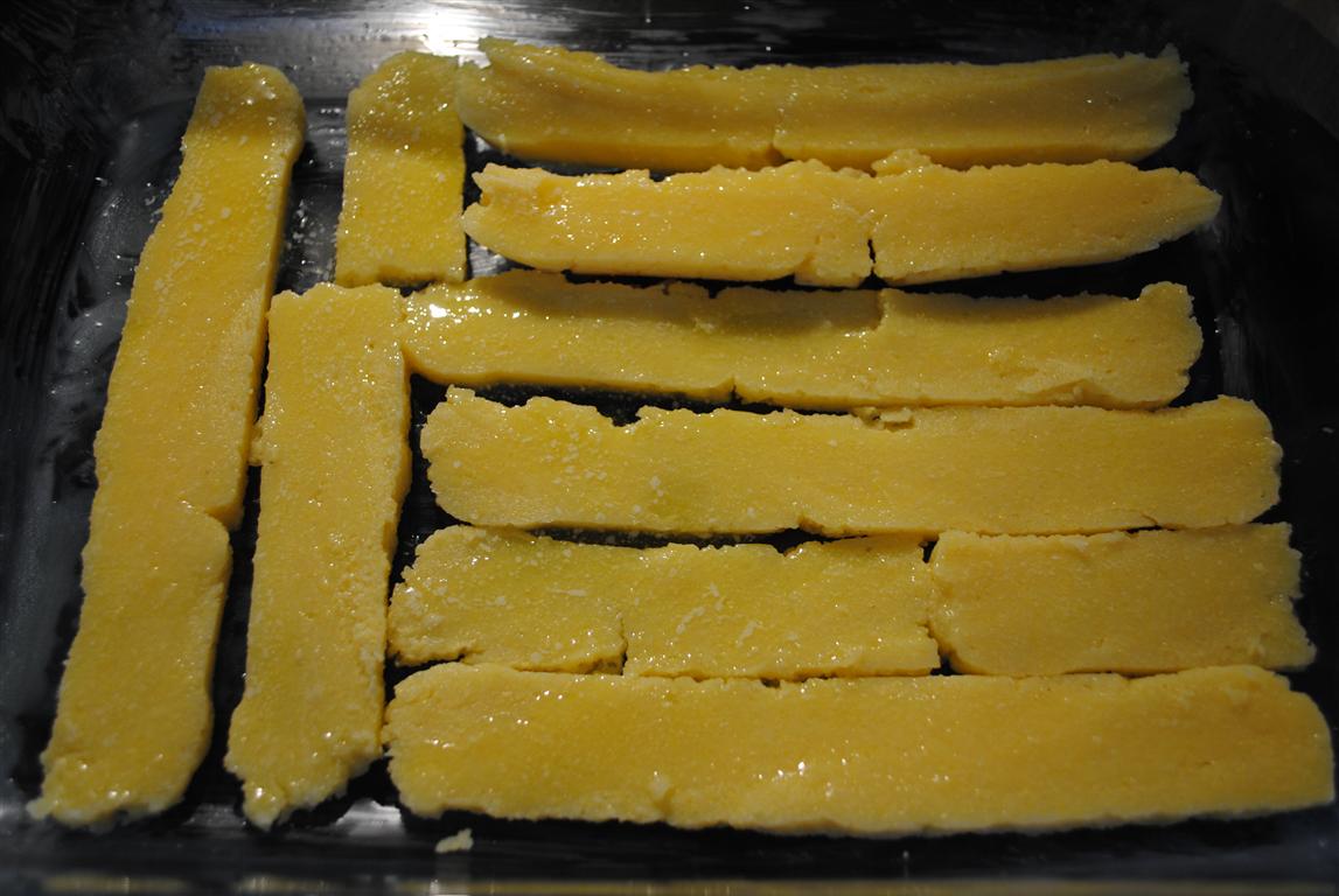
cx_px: 670
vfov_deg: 37.0
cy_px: 448
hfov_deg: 53.1
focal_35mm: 36
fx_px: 1341
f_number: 4
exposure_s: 1/40
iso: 200
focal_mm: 24
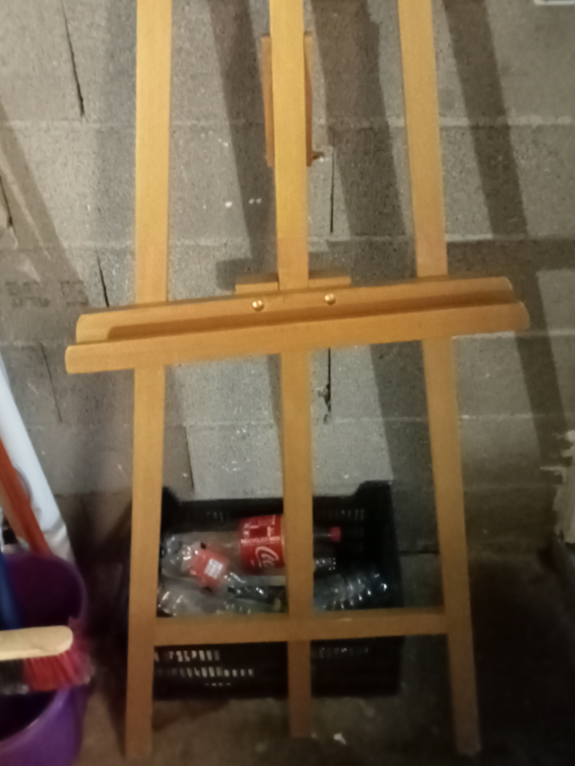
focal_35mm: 38
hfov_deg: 37.7
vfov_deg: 48.3
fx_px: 842
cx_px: 302
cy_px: 263
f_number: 2.2
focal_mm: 3.46
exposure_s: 1/12.5
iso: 5860
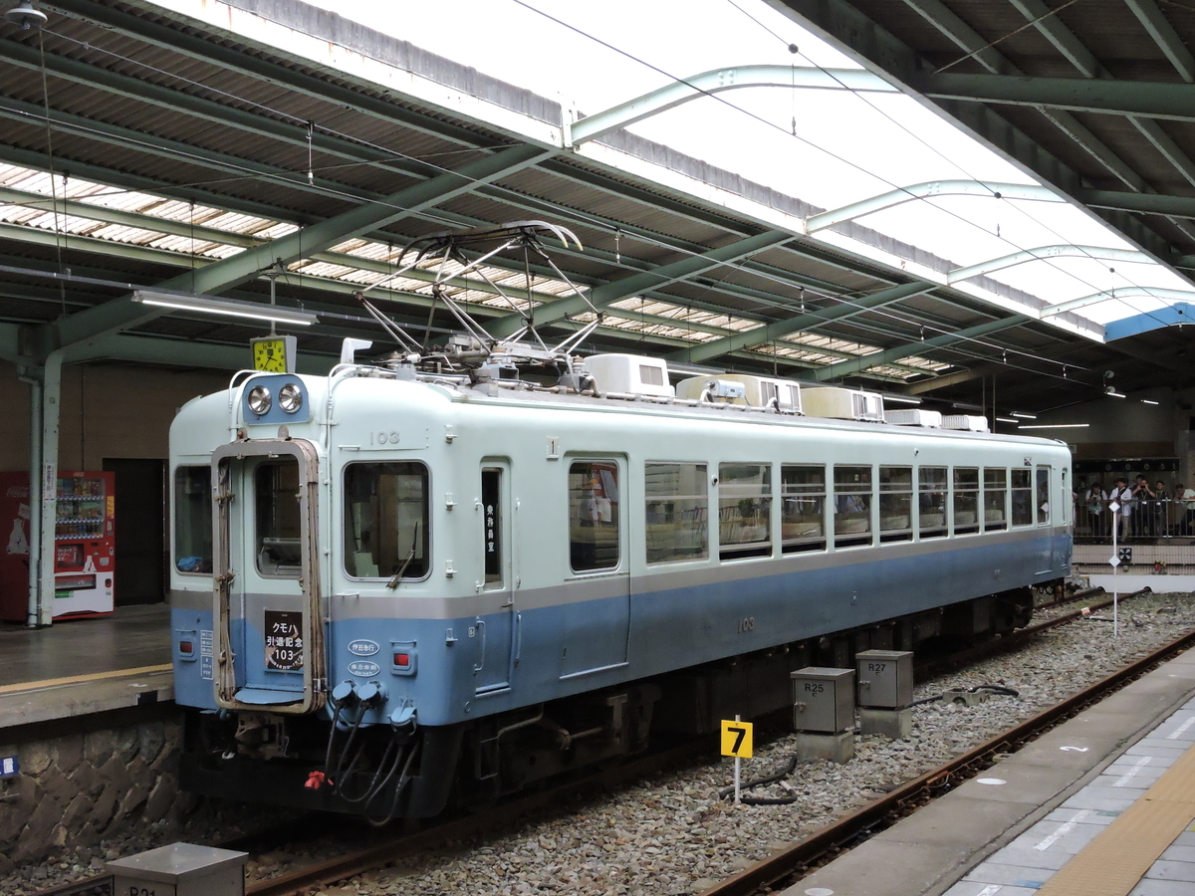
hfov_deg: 42.1
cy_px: 448
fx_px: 1553
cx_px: 598
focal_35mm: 45
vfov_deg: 32.2
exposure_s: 1/1250
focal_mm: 8.1
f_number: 4
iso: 1000
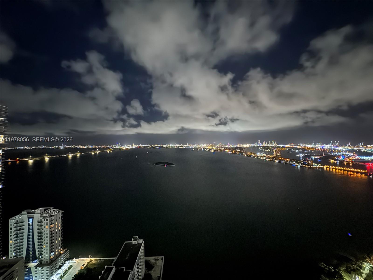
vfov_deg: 85.7
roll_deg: +0.4
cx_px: 186
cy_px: 140
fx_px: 151
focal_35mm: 14
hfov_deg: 102.1
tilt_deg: -0.1
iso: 3200
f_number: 2.2
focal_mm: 2.22
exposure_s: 1/8
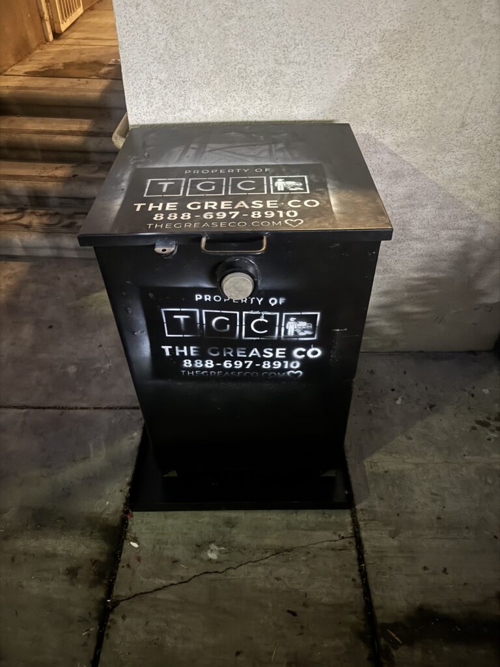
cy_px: 334
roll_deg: -2.3
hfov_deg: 56.8
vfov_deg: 71.6
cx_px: 250
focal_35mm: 24
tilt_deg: -42.5
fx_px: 462
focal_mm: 6.76
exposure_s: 1/9
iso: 2000
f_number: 1.78
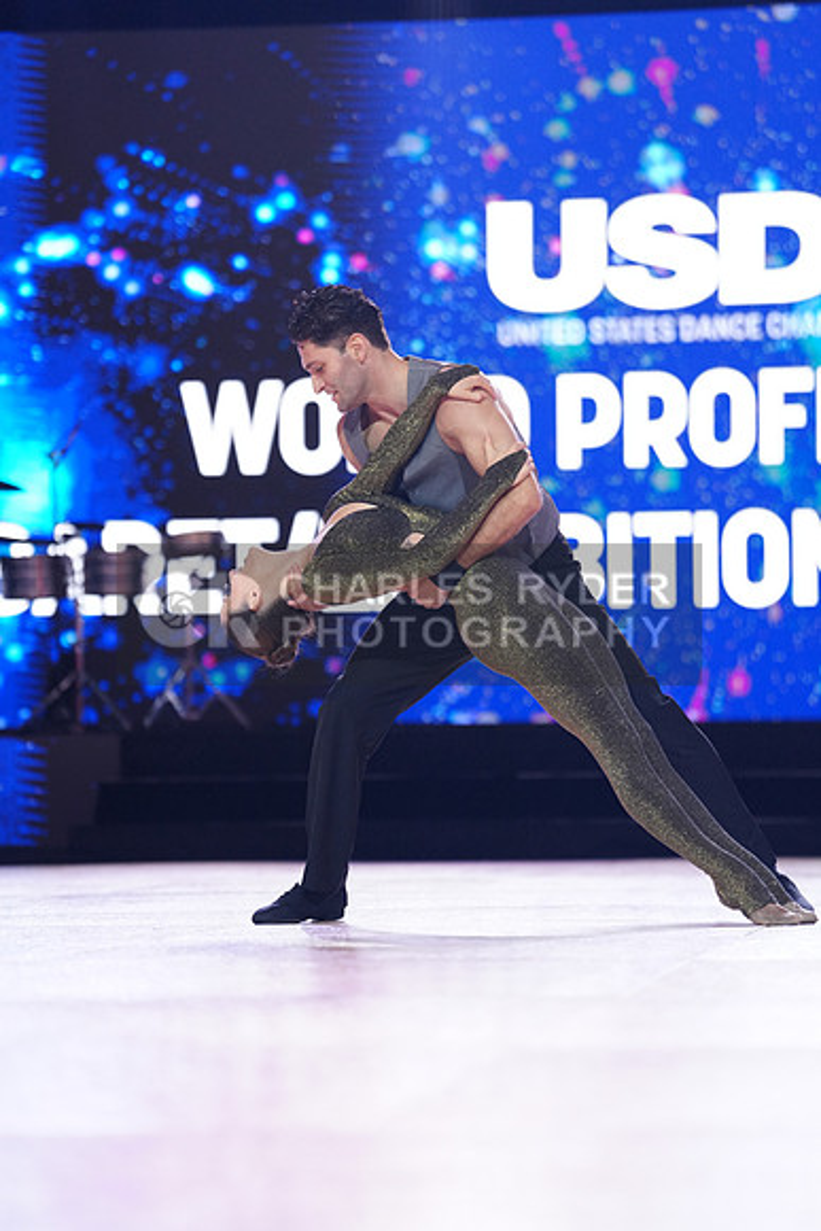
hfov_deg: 11.2
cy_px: 616
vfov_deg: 16.8
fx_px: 4171
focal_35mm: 122
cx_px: 410
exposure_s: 1/400
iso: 2000
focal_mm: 122
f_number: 2.8
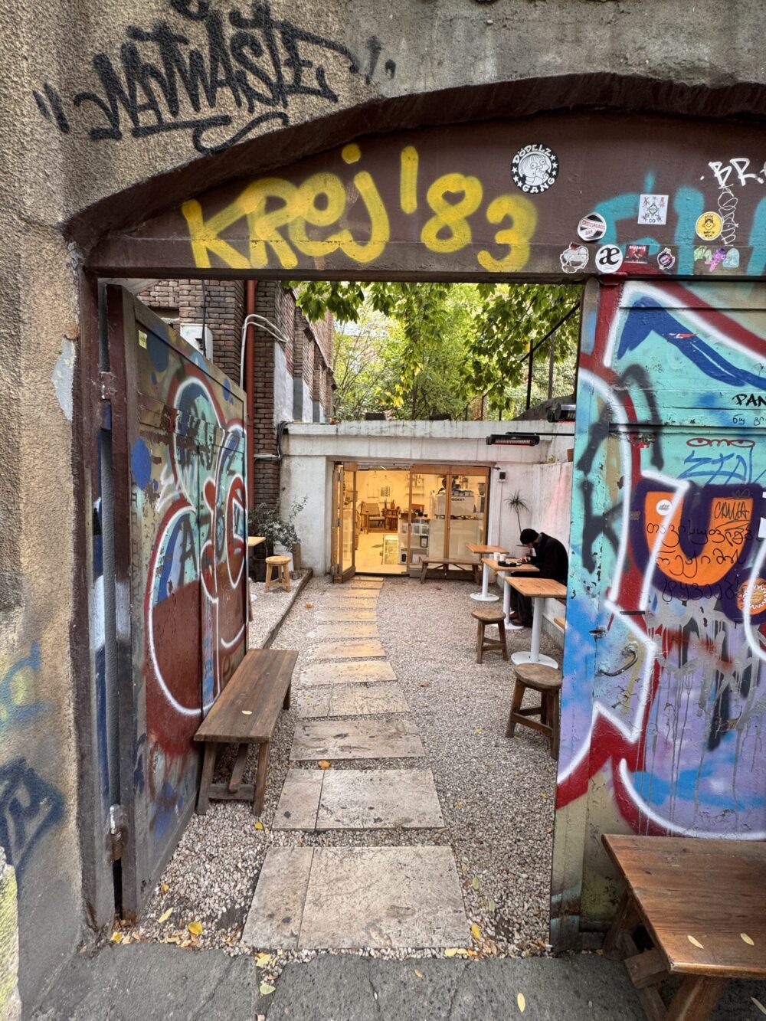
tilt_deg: -4.5
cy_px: 510
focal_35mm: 14
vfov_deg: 102.1
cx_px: 383
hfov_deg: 85.7
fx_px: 413
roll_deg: -2.9
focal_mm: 2.22
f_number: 2.2
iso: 80
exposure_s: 1/99
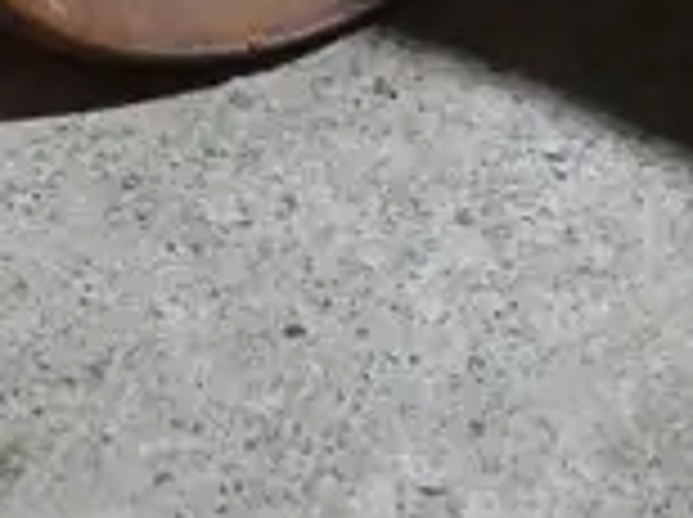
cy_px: -1203
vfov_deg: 5.7
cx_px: 878
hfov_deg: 8.2
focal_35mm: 240
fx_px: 4797
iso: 500
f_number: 4
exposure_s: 1/60
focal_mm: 18
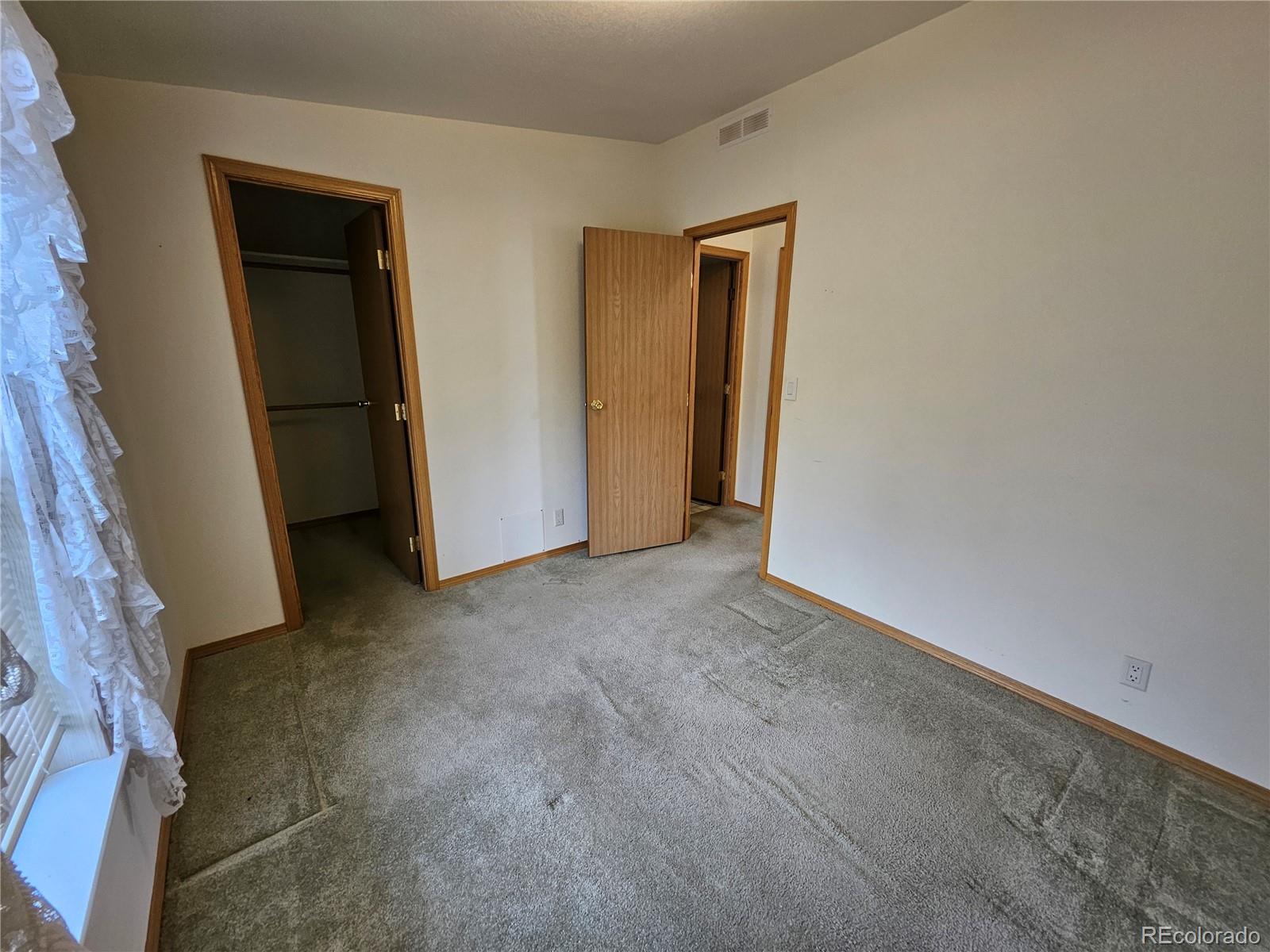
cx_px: 635
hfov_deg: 106.2
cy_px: 476
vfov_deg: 89.9
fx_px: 477
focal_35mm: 13
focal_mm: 1.74
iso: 100
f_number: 2.2
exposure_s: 1/60
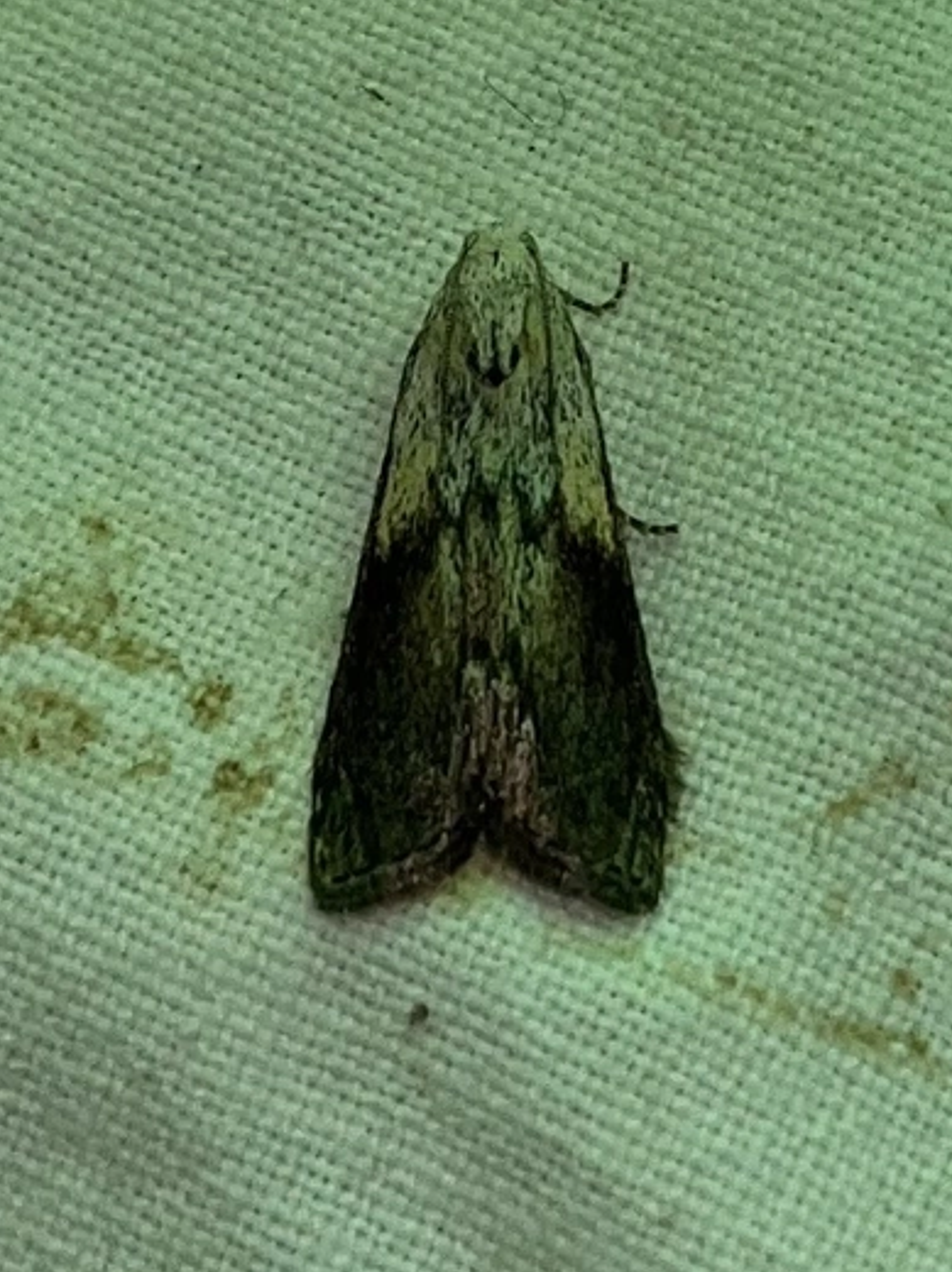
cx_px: 503
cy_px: 541
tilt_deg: -74.3
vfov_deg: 56.6
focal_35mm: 32
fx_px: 1175
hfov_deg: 44.1
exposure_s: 1/82
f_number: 1.6
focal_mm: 5.1
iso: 32
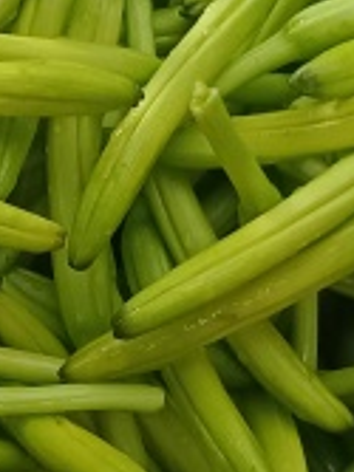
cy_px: 284
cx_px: -337
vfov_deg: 12.4
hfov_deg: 8.8
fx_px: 2184
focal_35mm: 160
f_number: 1.79
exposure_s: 1/100
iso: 448
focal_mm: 4.71
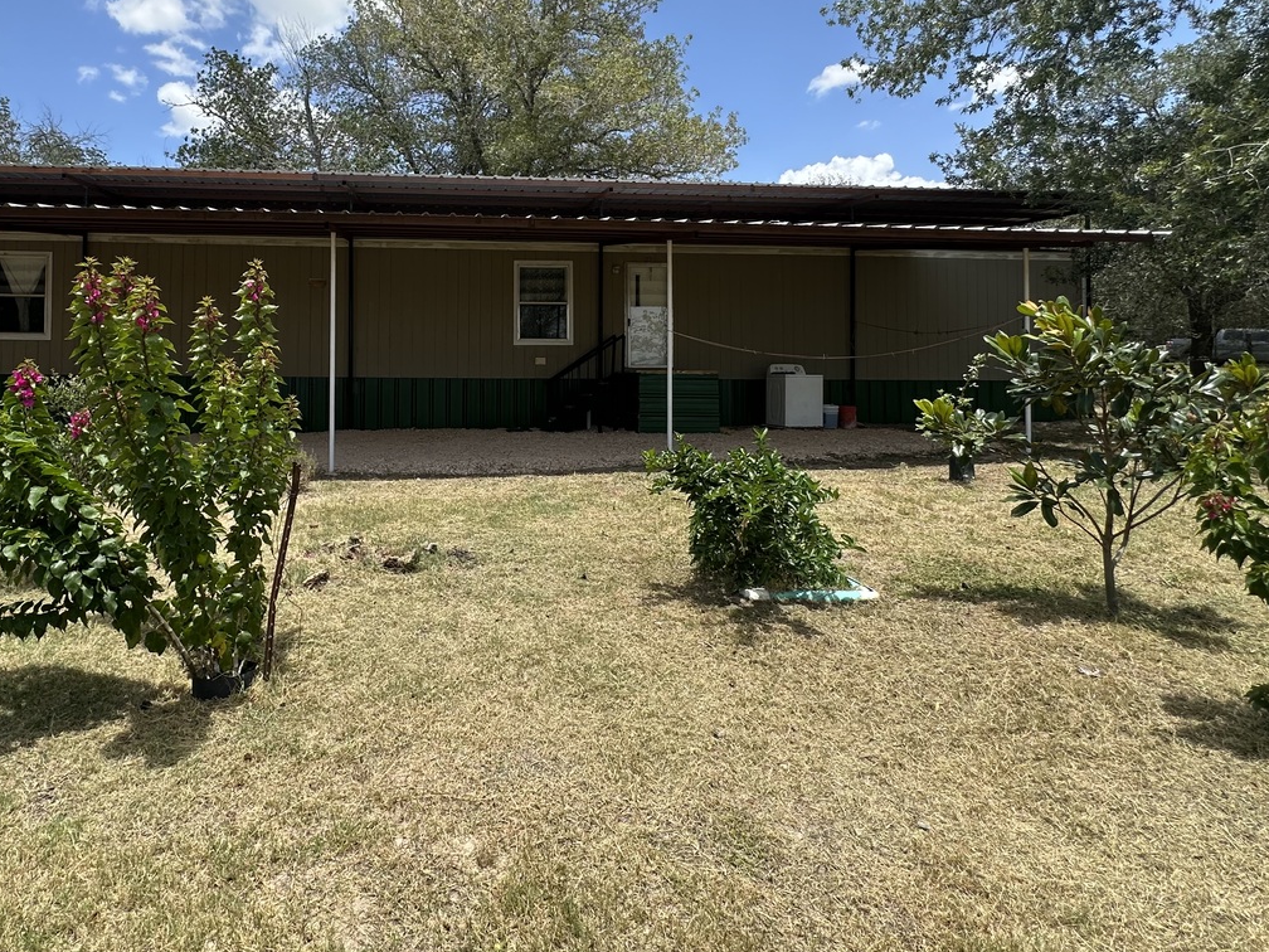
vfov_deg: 65.0
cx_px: 467
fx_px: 733
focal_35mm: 20
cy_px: 356
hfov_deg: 80.1
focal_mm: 2.22
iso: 40
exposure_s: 1/779
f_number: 2.2
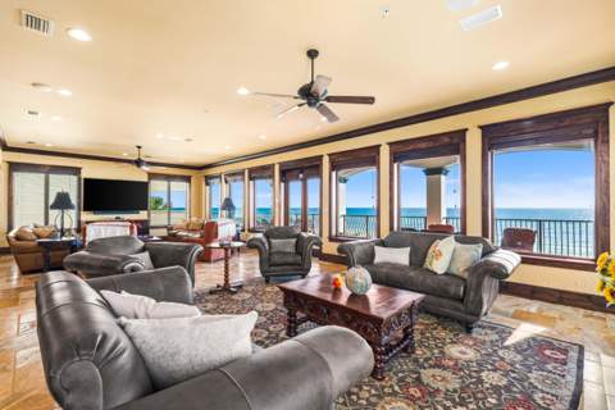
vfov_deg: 73.7
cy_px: 205
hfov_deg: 96.7
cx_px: 308
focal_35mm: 16
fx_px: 273
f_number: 8
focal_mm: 16
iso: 250
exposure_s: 1/5
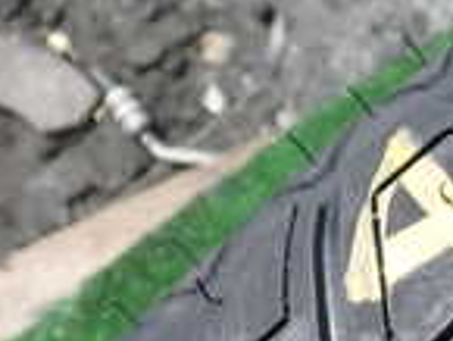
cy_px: 125
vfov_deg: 12.0
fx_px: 1624
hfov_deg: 14.1
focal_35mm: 124
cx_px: 809
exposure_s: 1/800
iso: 100
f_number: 3.2
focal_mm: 5.4
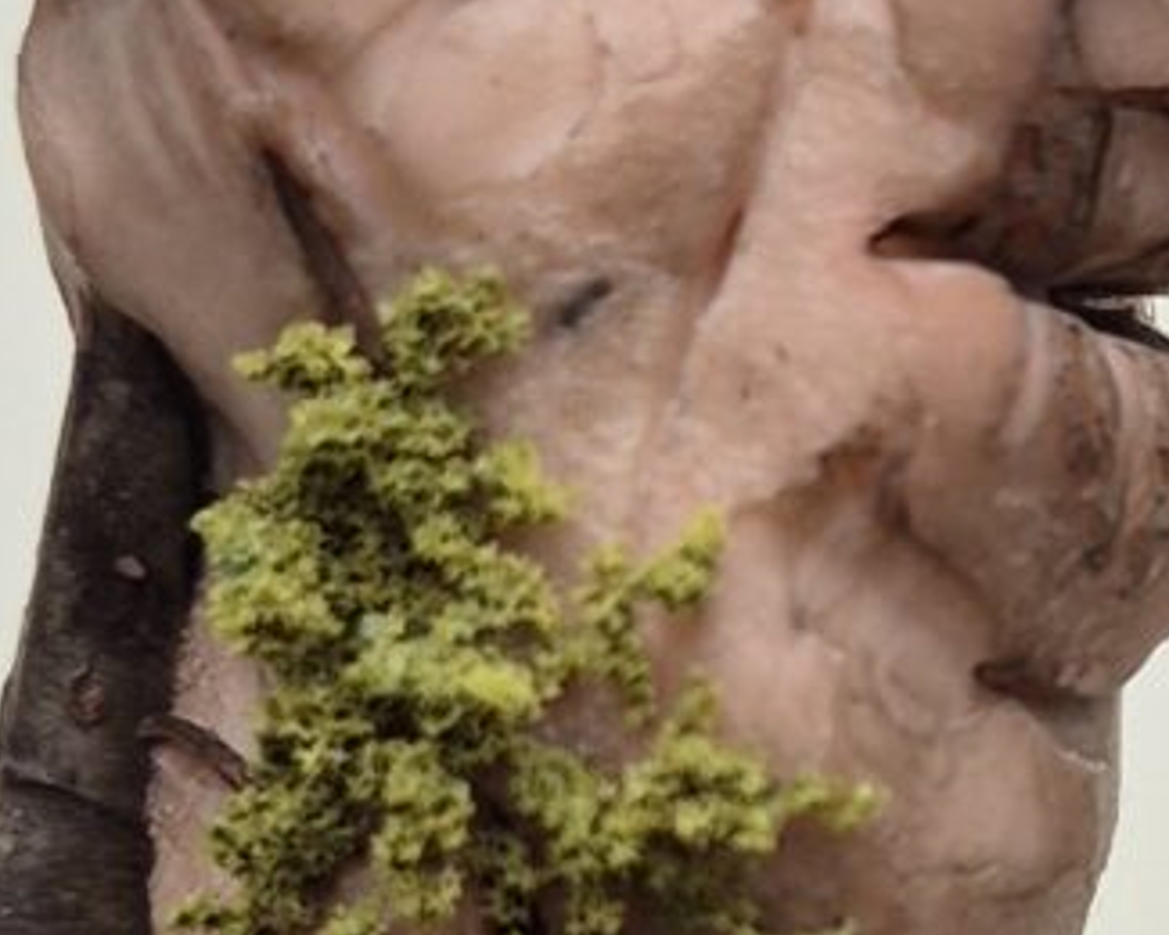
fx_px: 6124
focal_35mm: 177
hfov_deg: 10.9
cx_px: 968
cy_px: 946
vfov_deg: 8.7
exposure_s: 1/343
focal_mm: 5.4
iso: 25
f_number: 1.8
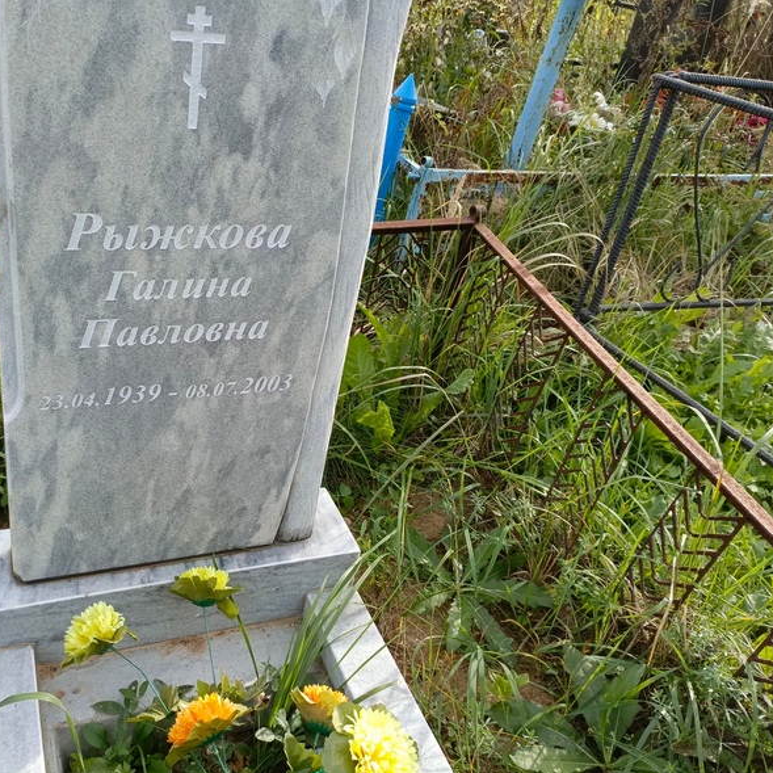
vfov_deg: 54.0
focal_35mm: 30
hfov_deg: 53.3
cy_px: 382
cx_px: 281
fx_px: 758
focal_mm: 4.76
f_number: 1.69
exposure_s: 1/374
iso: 112
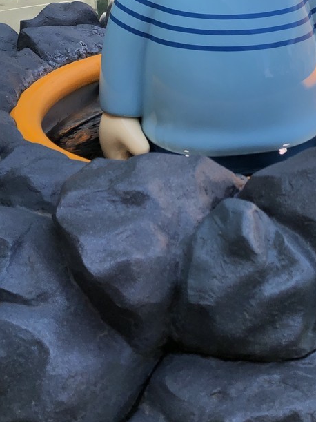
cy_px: 41
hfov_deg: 26.2
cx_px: 244
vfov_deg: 33.1
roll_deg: +0.8
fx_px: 670
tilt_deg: -11.7
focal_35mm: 55
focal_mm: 3.99
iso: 20
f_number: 1.8
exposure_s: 1/842
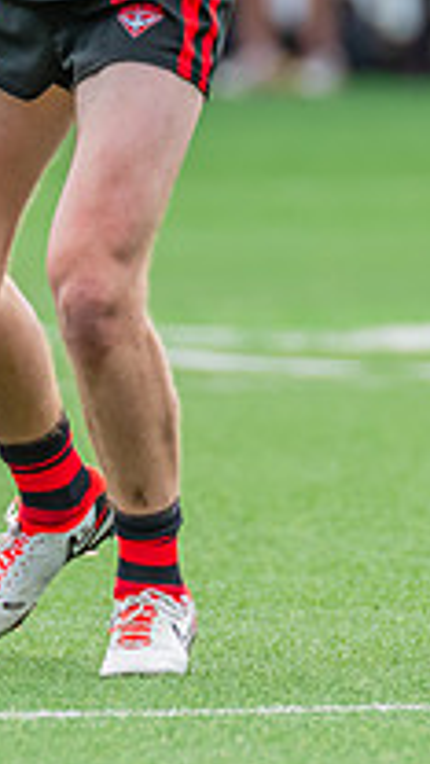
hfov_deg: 0.7
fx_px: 33425
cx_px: 97
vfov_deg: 1.3
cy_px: 91
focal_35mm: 1649
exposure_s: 1/1250
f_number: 5.6
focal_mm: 420
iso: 800
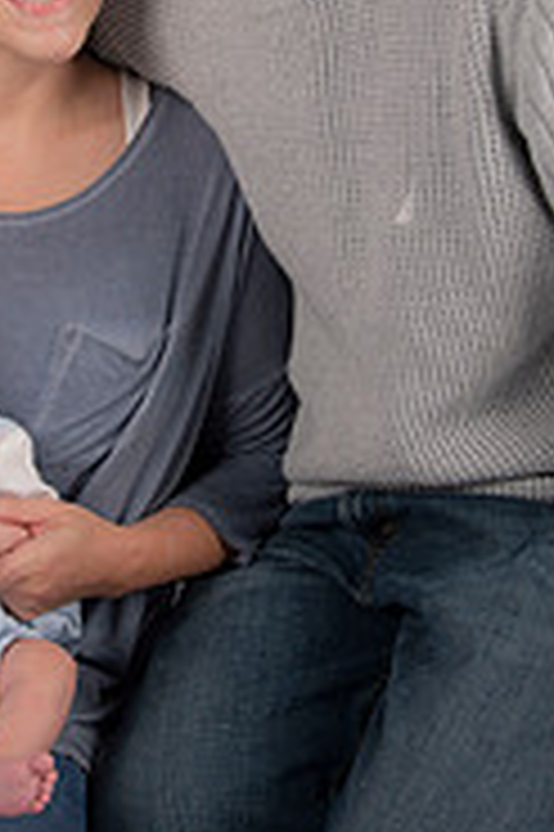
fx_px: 2474
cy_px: 180
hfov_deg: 12.8
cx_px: 182
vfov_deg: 19.0
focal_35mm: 107
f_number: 5.6
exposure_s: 1/200
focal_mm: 44
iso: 100
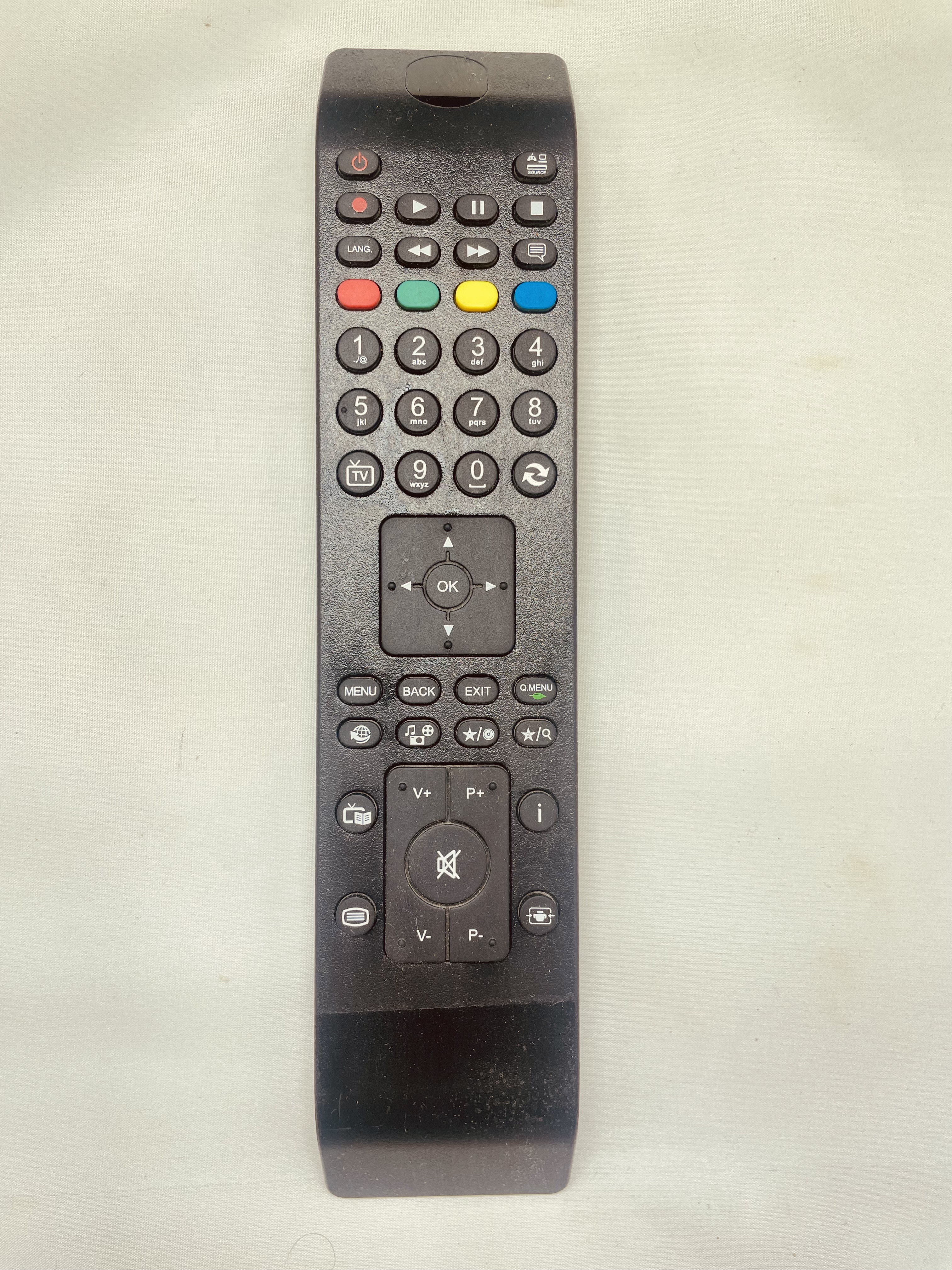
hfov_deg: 53.1
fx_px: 953
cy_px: 635
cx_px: 476
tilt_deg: -87.9
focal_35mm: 26
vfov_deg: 67.3
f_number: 1.6
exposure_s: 1/244
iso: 32
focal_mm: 4.2
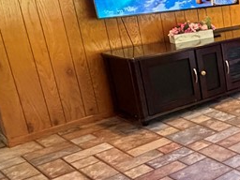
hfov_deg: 25.4
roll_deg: +2.1
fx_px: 388
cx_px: 365
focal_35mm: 56
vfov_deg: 26.1
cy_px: 75
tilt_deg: -16.6
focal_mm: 2.22
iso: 640
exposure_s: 1/60
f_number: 2.2
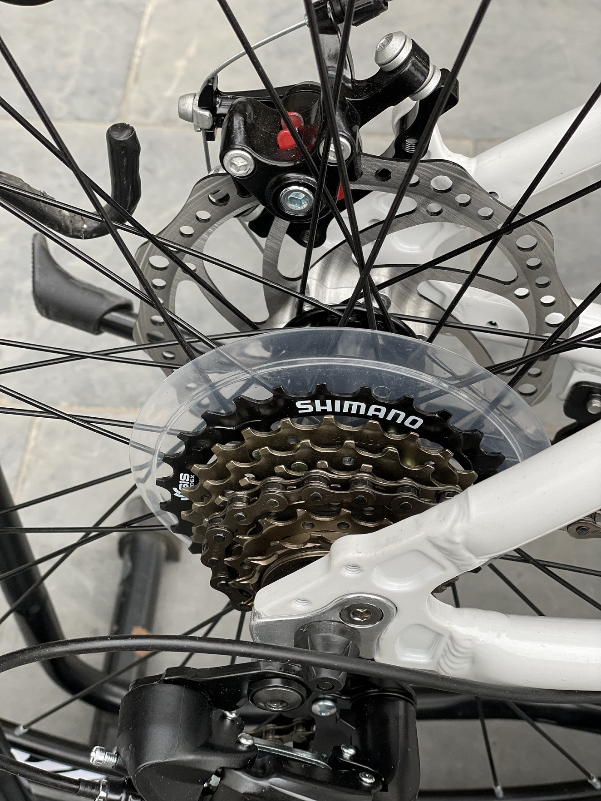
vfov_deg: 36.8
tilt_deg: -49.3
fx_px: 1203
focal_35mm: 52
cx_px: 300
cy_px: 400
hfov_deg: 28.0
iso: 40
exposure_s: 1/122
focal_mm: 6
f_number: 2
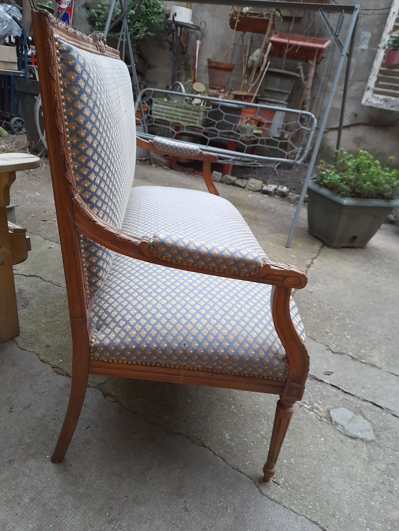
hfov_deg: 54.9
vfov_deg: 69.4
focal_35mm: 25
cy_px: 266
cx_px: 200
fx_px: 384
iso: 500
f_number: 2
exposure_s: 1/24
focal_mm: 4.6
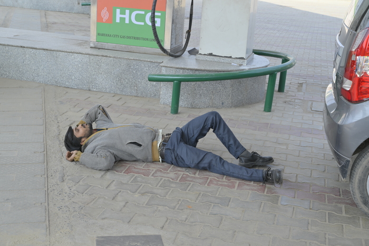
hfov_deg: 40.4
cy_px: 123
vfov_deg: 27.5
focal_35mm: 49
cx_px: 184
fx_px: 502
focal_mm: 49
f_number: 8
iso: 125
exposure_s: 1/125
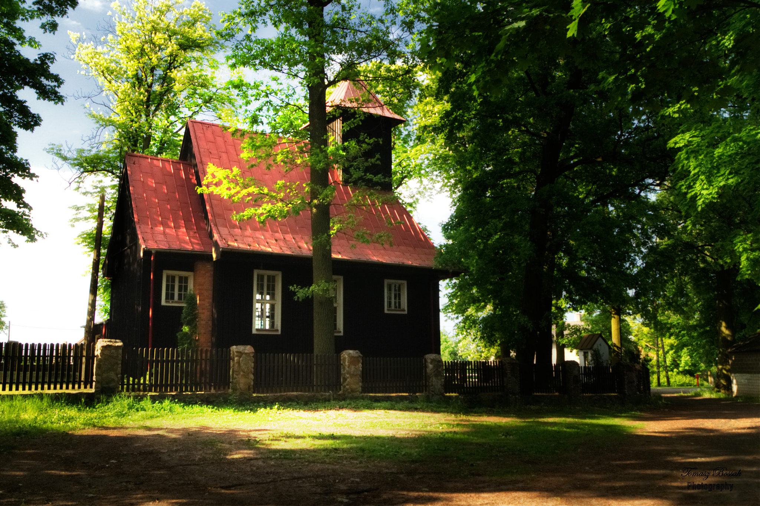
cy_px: 253
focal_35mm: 30
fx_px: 633
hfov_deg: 61.9
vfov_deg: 43.6
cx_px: 380
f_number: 10
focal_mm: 20
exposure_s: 1/50
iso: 200
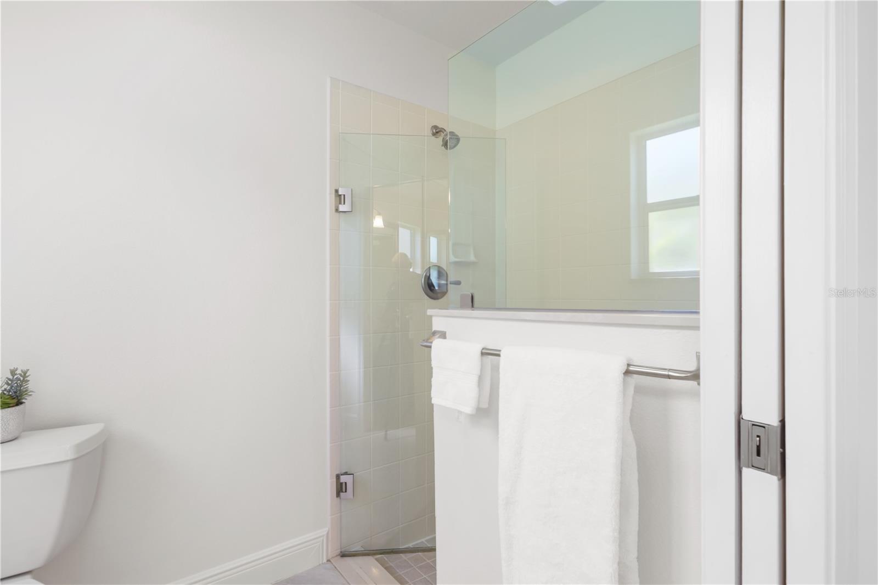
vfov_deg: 70.4
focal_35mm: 17
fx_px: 414
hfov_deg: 93.3
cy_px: 292
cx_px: 439
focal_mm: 17
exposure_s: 1/4
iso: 400
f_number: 9
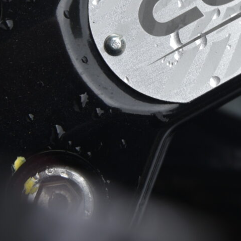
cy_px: -10
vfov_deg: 5.5
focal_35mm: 318
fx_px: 2505
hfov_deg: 5.5
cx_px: 301
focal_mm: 70
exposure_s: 1/160
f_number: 6.3
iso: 100
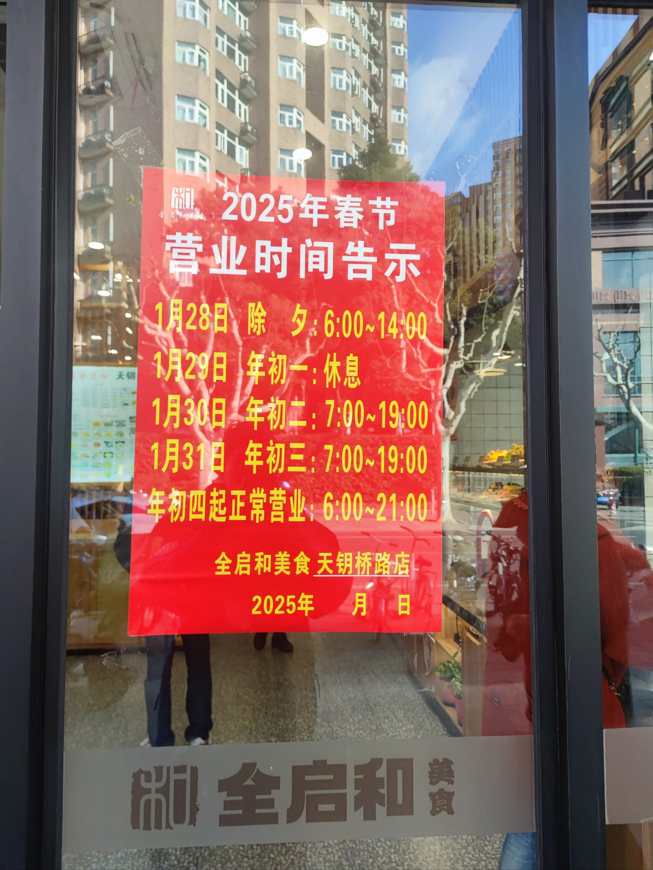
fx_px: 604
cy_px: 435
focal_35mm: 24
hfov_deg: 56.8
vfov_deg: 71.6
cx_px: 326
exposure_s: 1/189
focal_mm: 6.72
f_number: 1.69
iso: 50
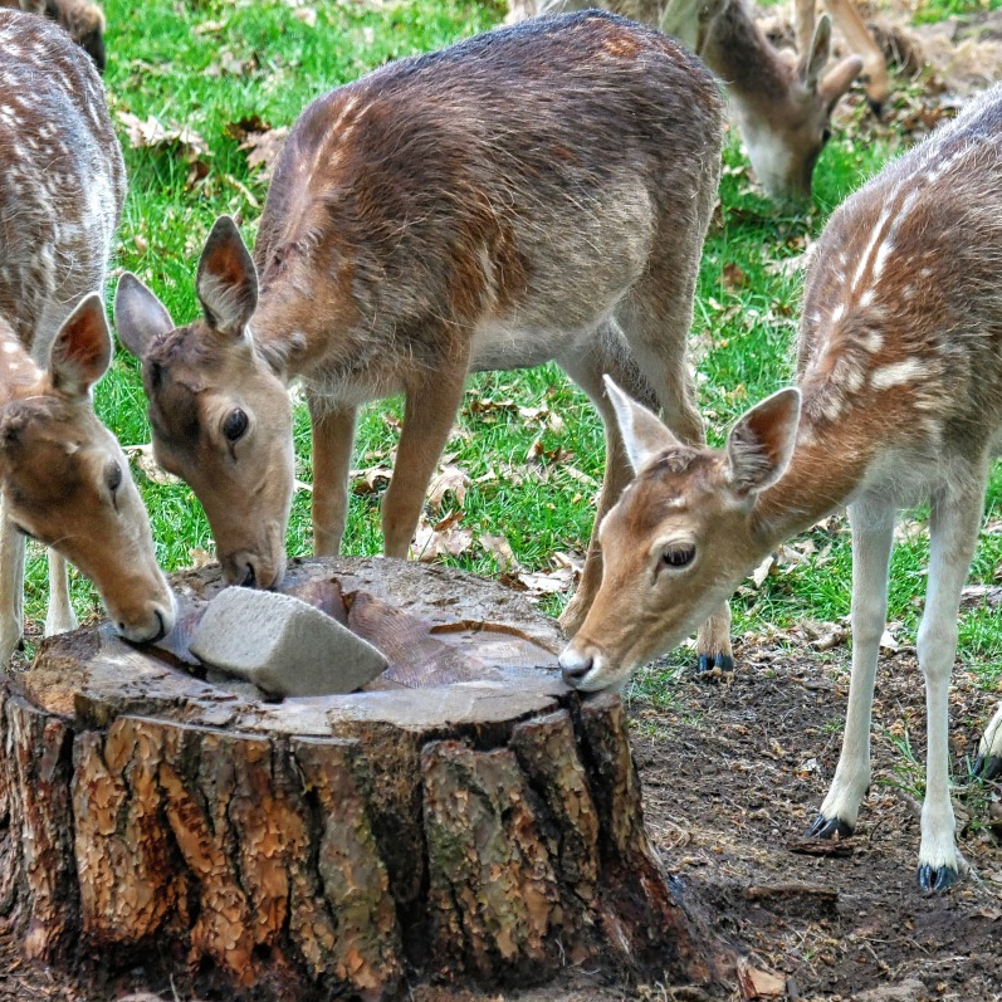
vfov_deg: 15.8
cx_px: 468
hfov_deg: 15.8
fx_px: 3602
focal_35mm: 110
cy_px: 502
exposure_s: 1/125
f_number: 5.6
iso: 1250
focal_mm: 86
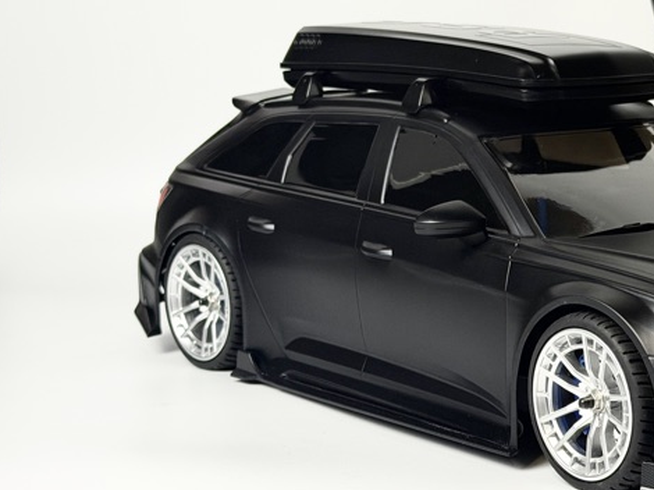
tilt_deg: -6.2
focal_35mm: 92
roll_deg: +1.2
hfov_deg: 20.8
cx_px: 621
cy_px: 169
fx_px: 1737
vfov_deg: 16.0
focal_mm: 6.76
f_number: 1.78
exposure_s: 1/120
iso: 80
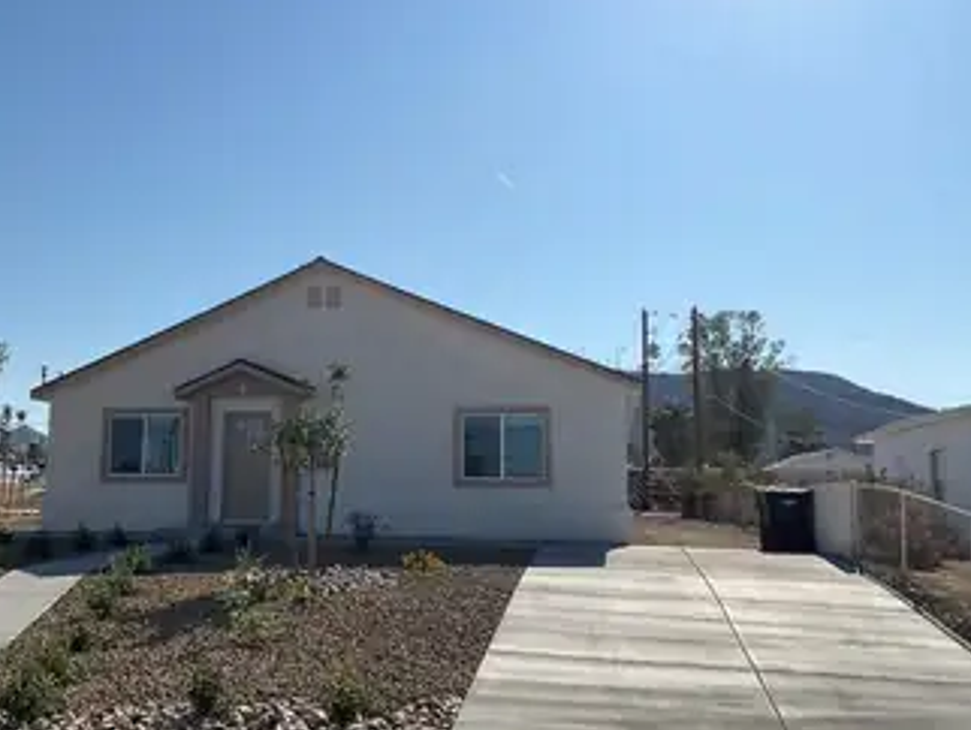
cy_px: 389
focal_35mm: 36
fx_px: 1011
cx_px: 404
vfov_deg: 39.7
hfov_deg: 51.1
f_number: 1.8
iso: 16
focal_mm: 3
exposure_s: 1/4065
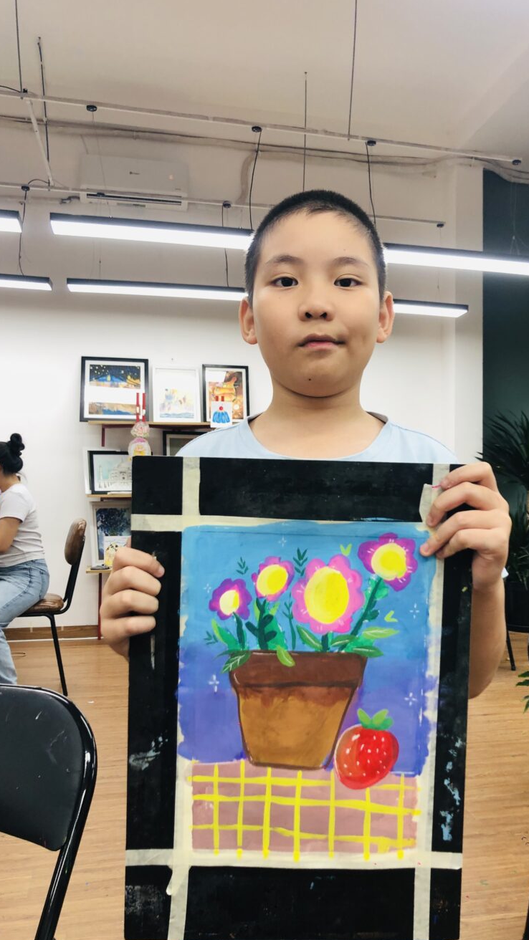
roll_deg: -0.9
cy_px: 475
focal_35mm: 31
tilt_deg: +1.7
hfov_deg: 37.6
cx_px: 318
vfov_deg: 62.6
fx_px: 773
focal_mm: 4
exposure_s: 1/50
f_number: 1.8
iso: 20
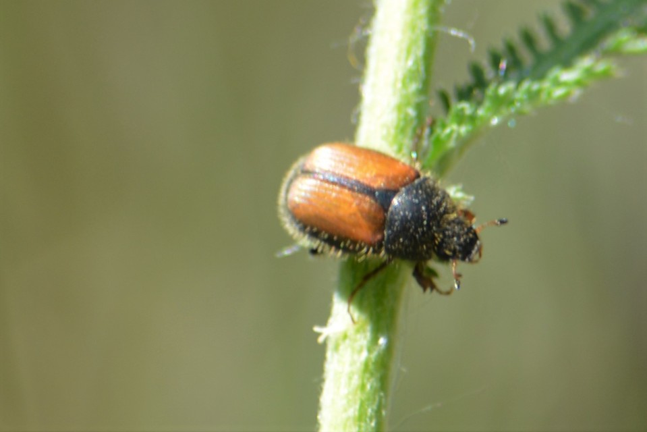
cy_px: 216
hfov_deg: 4.6
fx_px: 8089
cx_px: 324
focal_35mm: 450
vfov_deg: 3.1
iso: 125
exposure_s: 1/125
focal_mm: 300
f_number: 8
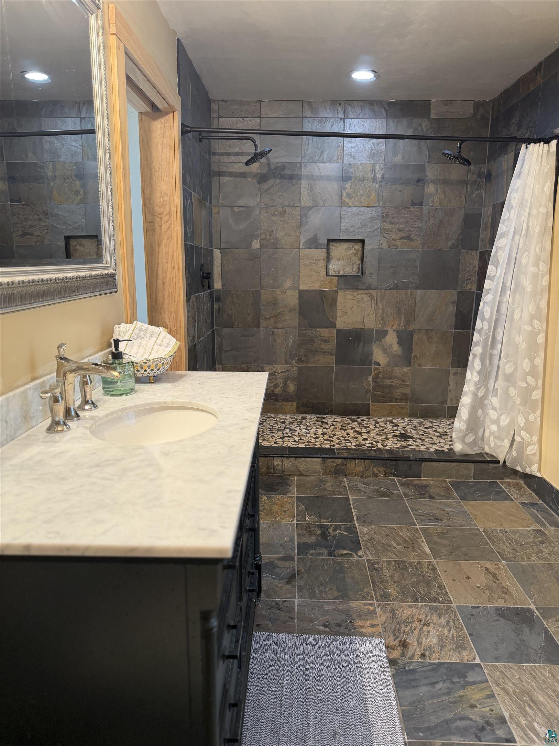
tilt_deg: -12.3
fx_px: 517
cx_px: 280
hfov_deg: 56.8
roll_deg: -0.2
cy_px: 373
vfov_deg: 71.6
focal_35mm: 24
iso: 160
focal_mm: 6.76
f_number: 1.78
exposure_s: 1/120
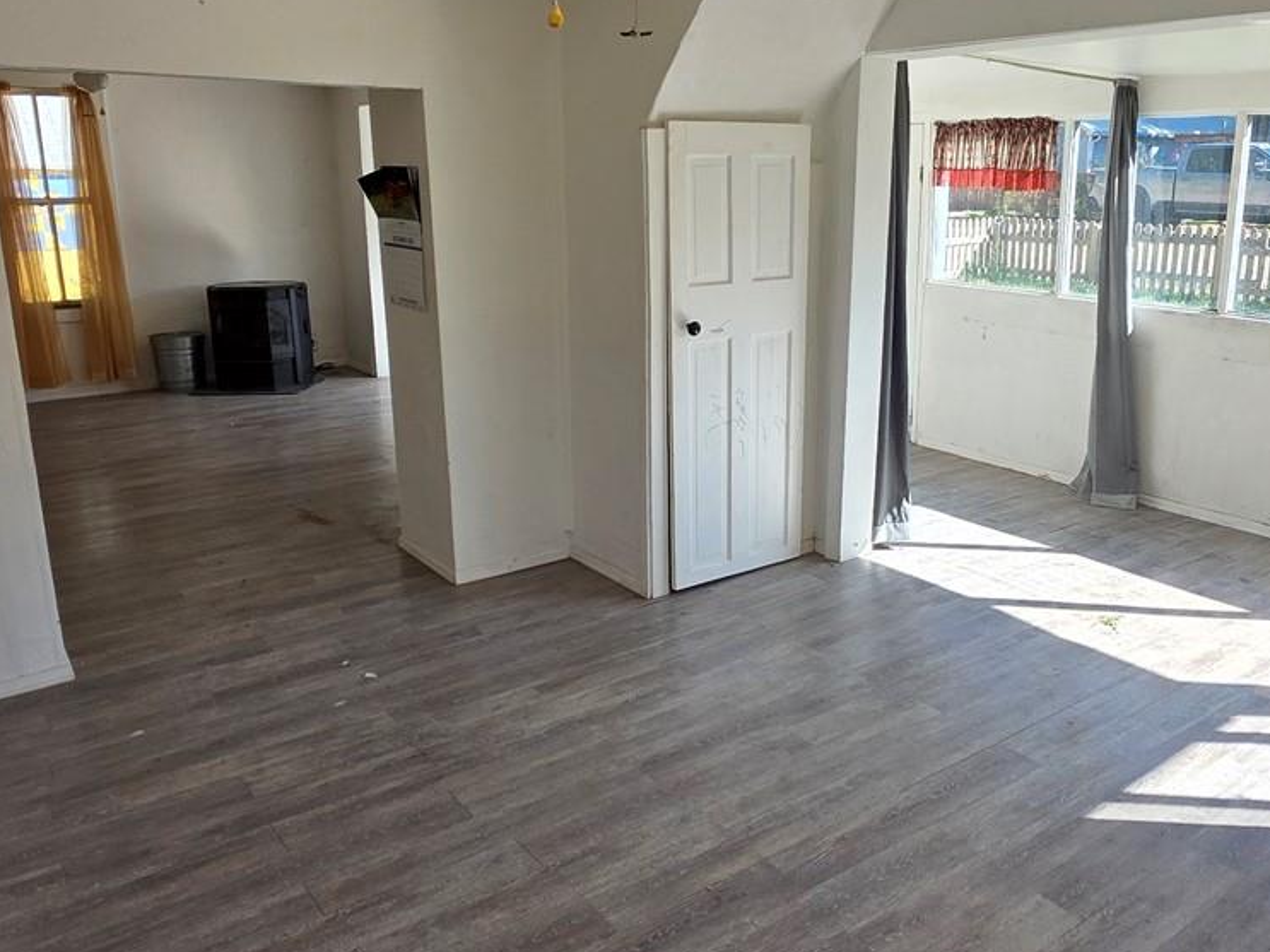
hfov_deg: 63.2
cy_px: 456
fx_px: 1027
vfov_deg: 49.7
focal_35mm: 28
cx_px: 721
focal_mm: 2.2
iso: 40
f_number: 1.9
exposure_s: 1/432
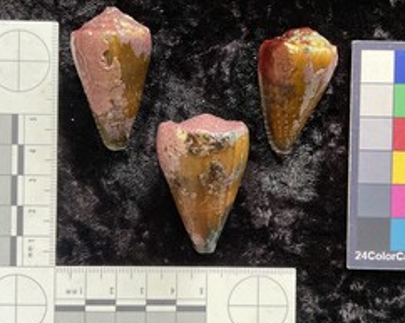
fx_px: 491
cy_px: 163
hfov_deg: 44.8
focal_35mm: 41
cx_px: 211
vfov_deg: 36.4
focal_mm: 3
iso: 160
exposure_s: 1/60
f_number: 1.8
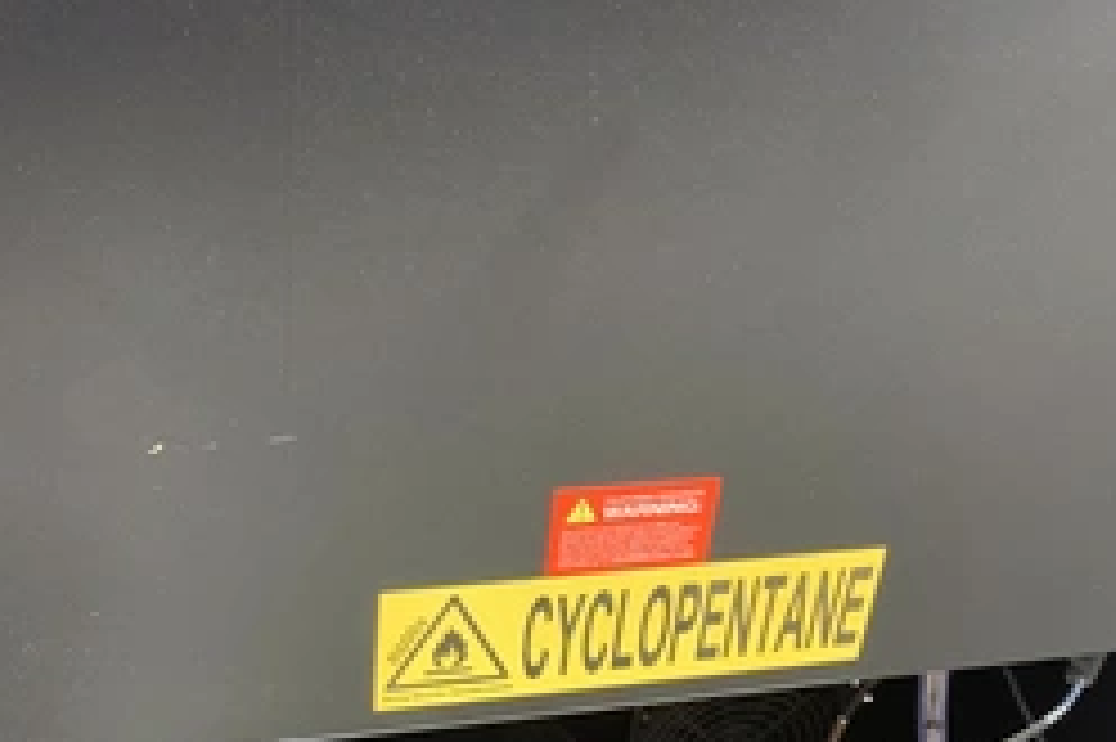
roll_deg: -6.0
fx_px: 1611
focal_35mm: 52
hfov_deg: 38.1
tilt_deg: -34.5
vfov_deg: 25.6
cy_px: 567
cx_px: 459
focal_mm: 3.3
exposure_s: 1/191
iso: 25
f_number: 2.4
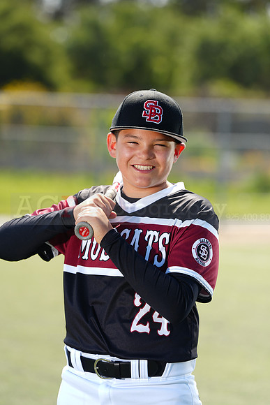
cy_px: 202
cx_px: 135
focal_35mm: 200
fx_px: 2248
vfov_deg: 10.3
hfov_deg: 6.9
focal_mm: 200
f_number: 4.5
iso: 64
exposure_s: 1/250
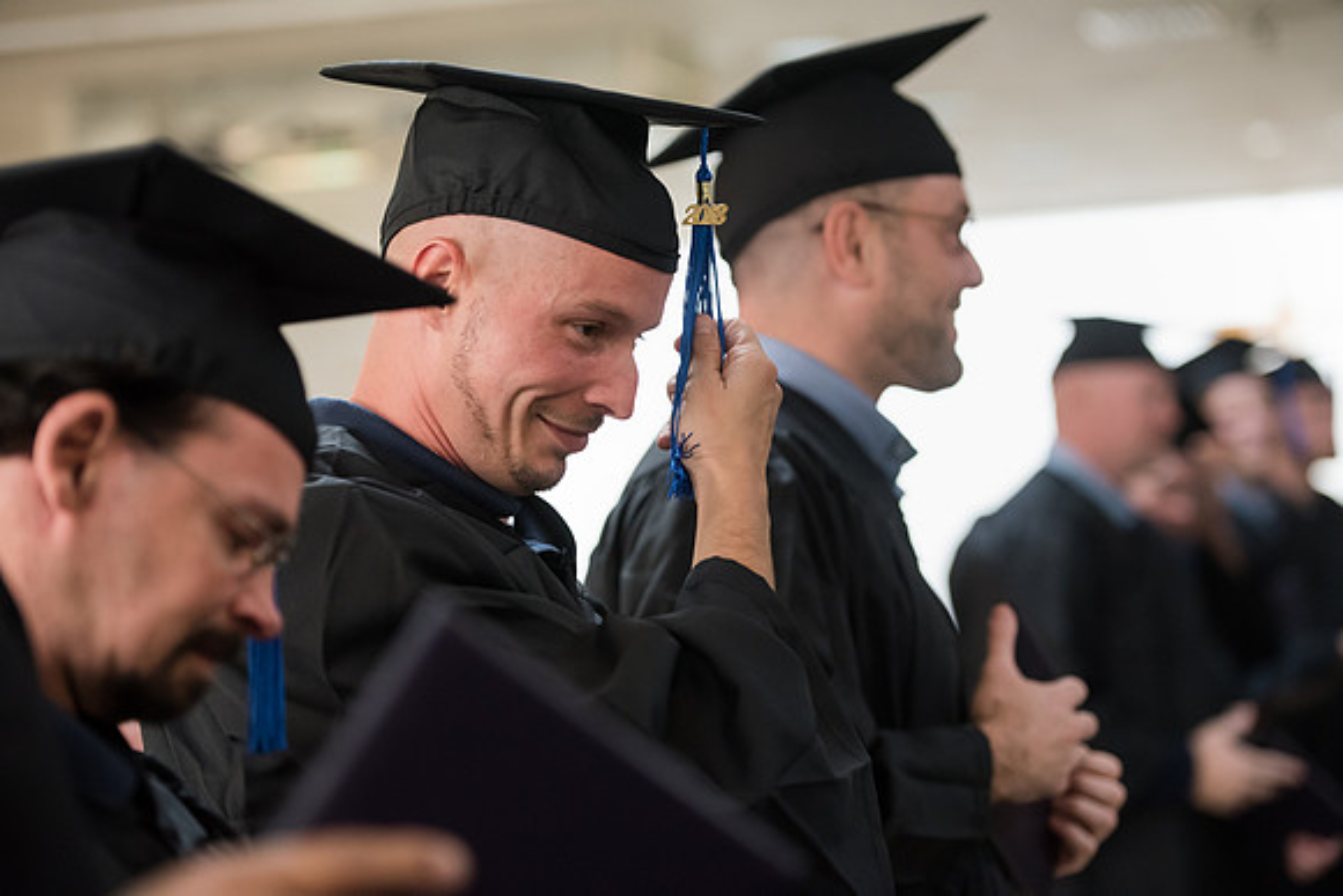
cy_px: 448
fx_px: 3918
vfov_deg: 13.0
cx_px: 672
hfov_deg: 19.5
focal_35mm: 105
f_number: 2.8
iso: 3200
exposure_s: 1/200
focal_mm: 105
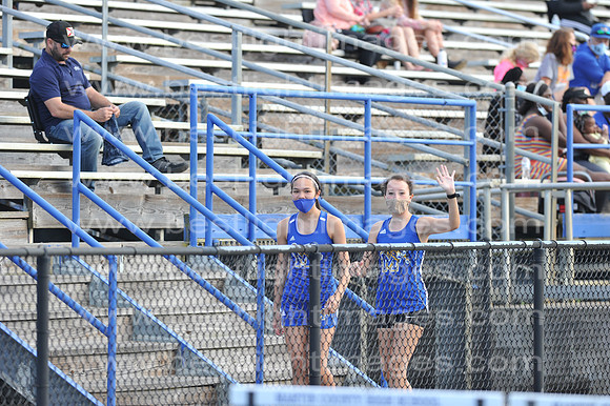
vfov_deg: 4.6
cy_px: 203
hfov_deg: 6.9
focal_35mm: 300
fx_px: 5080
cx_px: 305
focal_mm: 300
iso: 800
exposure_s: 1/800
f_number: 4.5
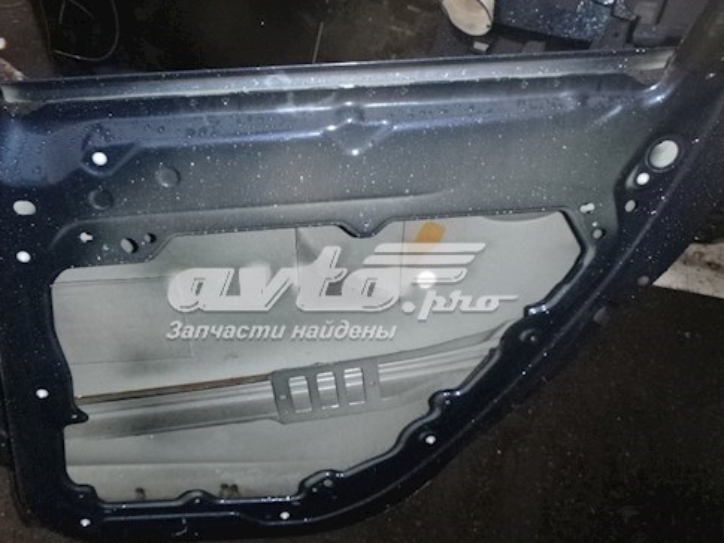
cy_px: 288
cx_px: 337
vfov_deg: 42.9
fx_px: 690
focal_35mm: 33
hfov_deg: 55.3
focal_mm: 4.5
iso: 400
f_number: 3.9
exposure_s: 1/60
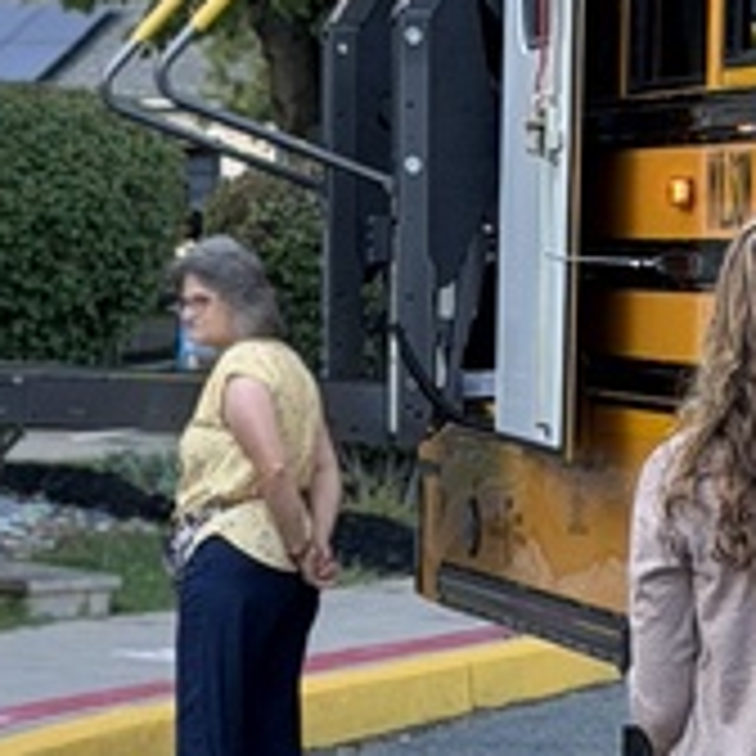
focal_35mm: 258
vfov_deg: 6.8
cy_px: 328
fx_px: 6375
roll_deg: -0.3
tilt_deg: -2.0
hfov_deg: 6.8
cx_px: 202
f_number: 1.78
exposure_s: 1/578
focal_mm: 6.76
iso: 100
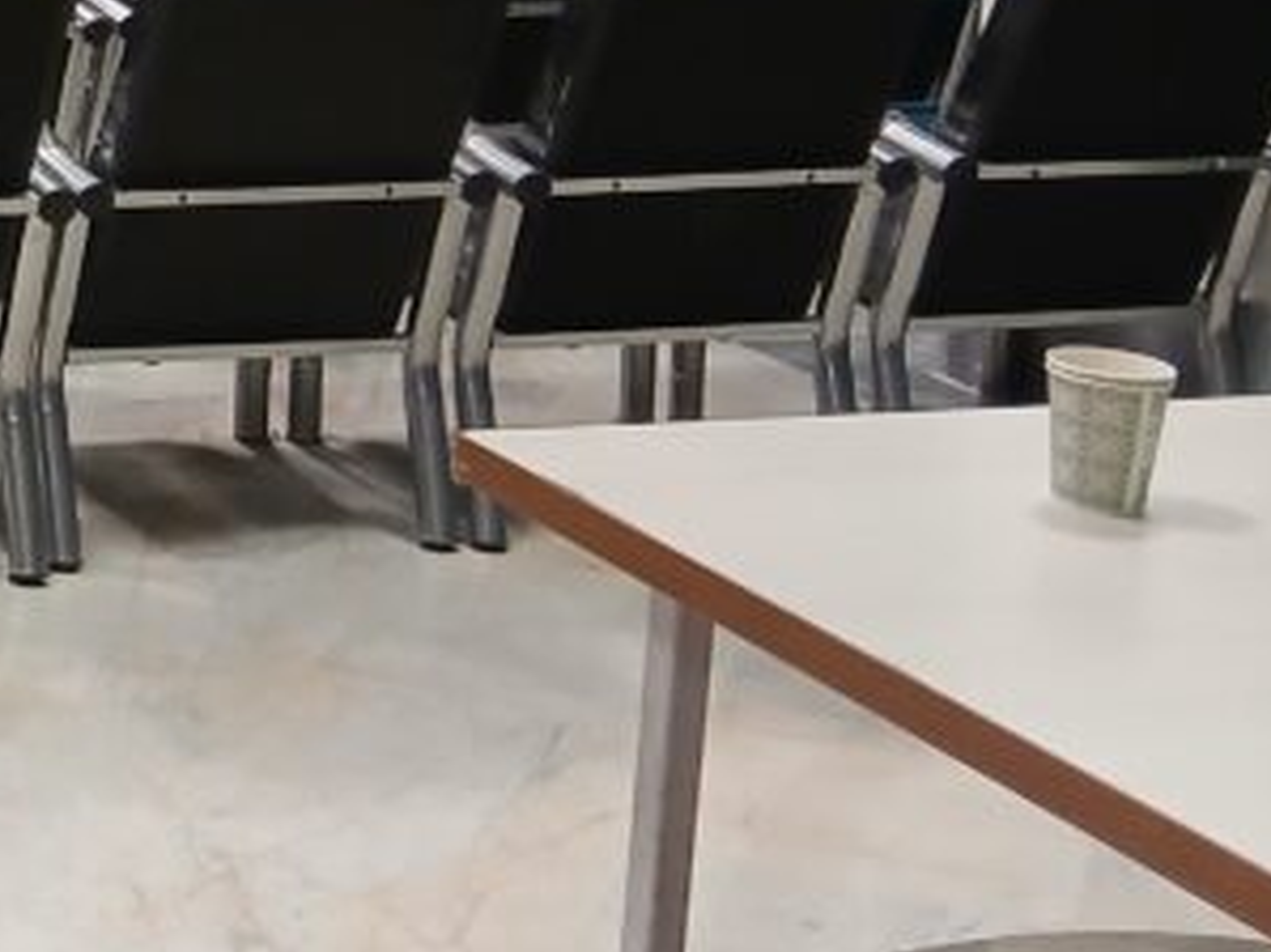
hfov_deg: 18.7
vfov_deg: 16.1
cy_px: -128
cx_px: -786
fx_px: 3267
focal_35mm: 89
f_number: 1.8
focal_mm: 3.98
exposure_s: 1/50
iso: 250
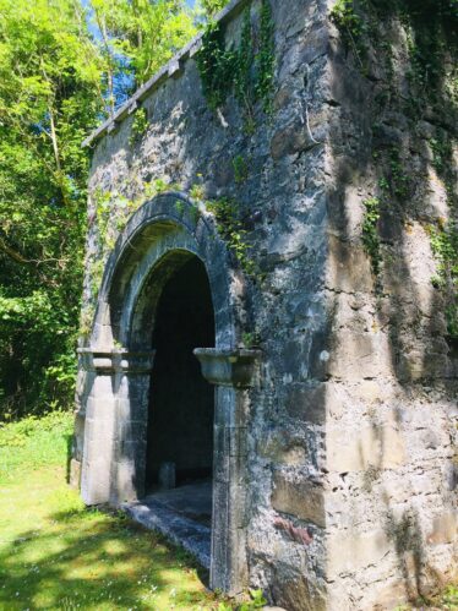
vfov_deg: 61.7
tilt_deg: +7.3
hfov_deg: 48.2
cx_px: 229
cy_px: 306
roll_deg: -3.7
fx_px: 512
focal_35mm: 29
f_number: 2.2
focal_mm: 4.15
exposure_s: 1/542
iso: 32
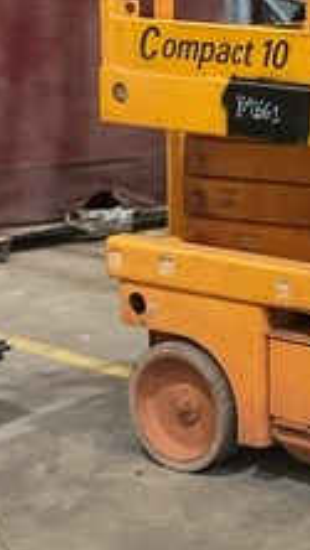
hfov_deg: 11.9
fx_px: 1329
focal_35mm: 91
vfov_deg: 23.1
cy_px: 116
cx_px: 625
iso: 200
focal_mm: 3
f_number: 1.8
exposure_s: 1/60
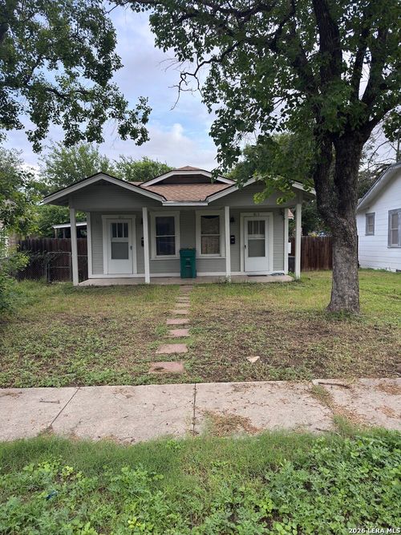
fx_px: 371
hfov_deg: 56.8
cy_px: 268
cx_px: 200
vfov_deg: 71.6
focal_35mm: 24
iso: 100
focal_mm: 6.76
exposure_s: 1/867
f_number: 1.78
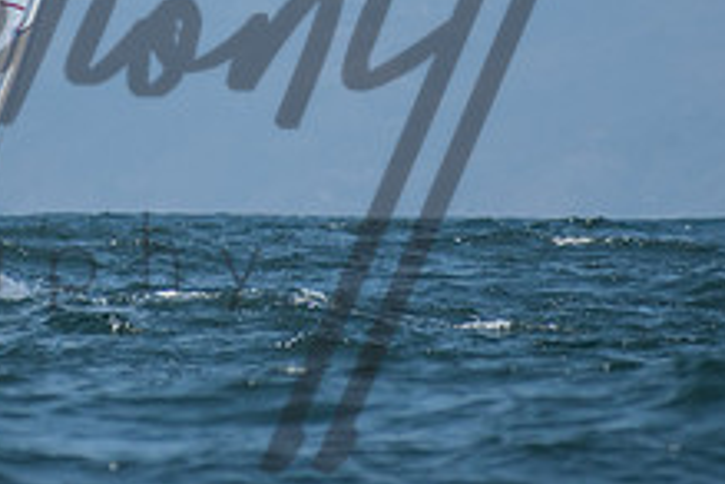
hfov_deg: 1.7
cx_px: 116
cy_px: 15
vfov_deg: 1.2
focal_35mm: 1194
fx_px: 24044
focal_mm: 300
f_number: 8
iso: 400
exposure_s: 1/1600
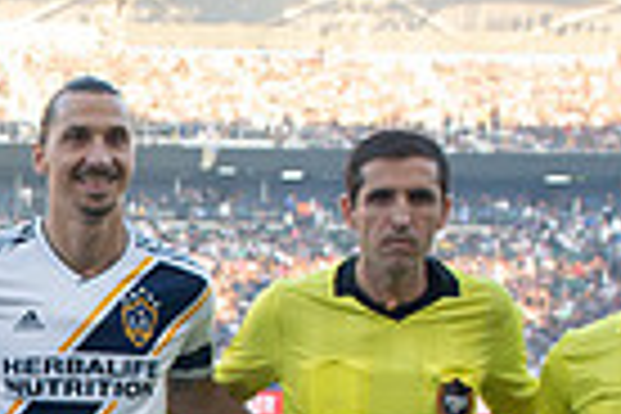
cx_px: -158
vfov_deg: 12.7
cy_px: 520
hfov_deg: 18.3
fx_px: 1811
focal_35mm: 105
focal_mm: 24
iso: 160
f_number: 4.5
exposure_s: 1/500
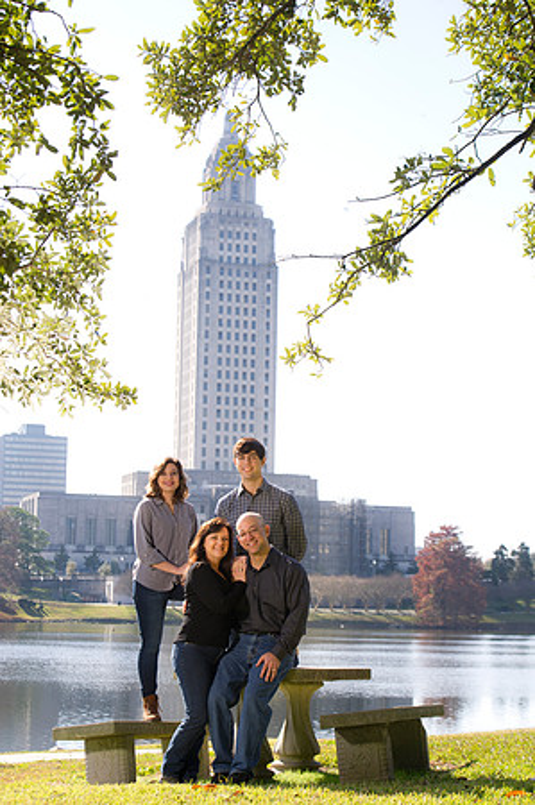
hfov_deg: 19.4
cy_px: 402
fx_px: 1564
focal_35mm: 70
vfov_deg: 28.9
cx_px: 268
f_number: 6.3
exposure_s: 1/250
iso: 200
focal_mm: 70
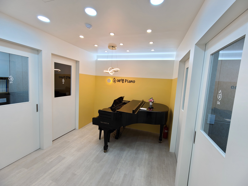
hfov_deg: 106.2
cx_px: 124
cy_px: 93
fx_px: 93
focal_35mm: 13
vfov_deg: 89.9
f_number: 2.2
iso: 64
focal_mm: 2.2
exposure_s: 1/59
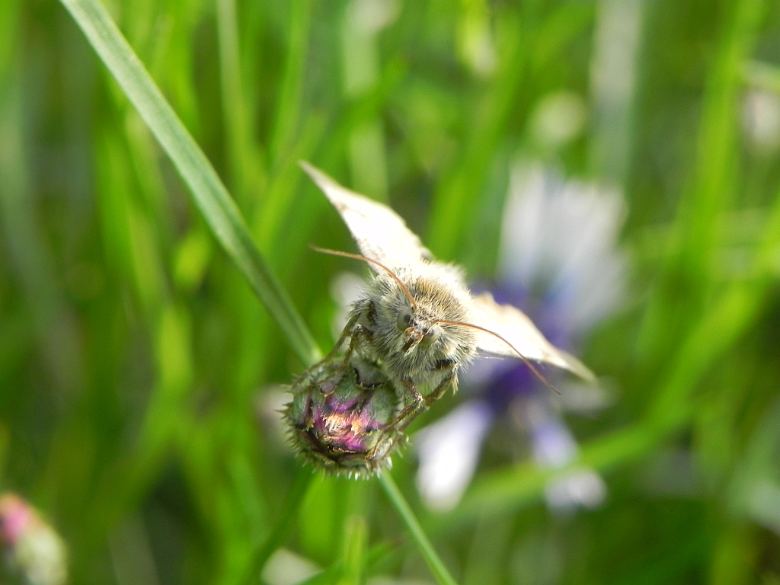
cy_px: 292
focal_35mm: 105
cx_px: 390
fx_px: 2366
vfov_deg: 14.1
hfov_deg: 18.7
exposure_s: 1/334
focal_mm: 18.8
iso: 160
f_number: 4
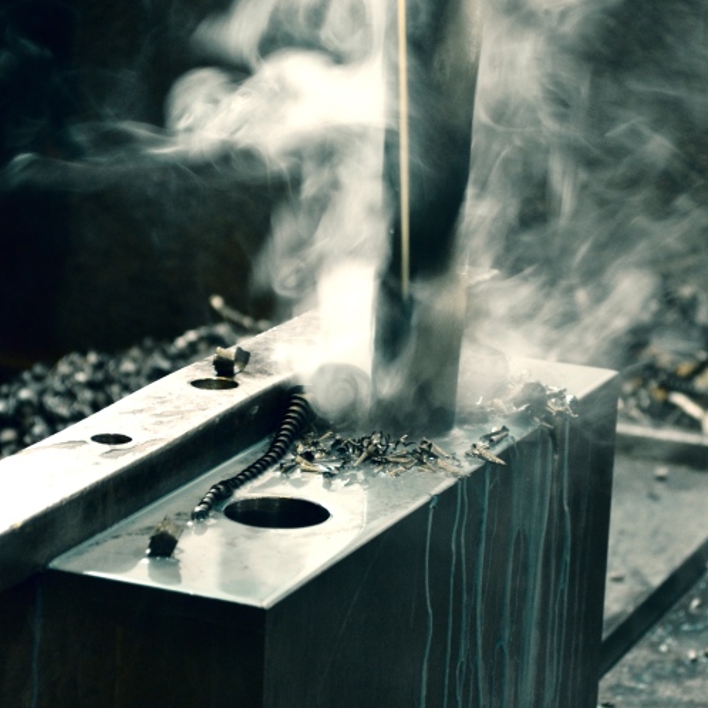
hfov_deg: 14.6
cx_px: 399
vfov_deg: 14.6
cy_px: 367
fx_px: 2770
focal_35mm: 120
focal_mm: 55
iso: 800
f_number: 5.6
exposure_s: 1/15
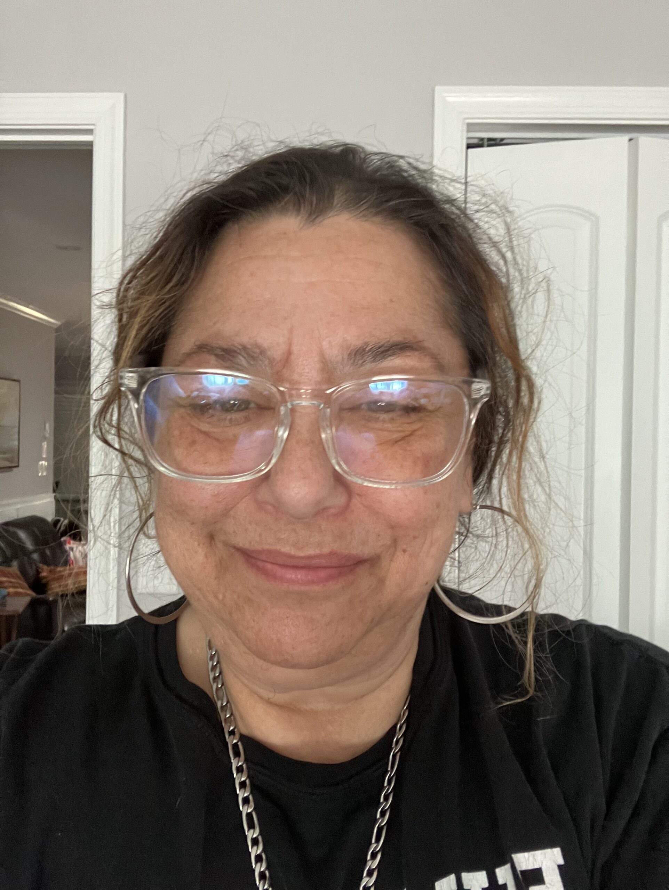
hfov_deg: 44.2
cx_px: 334
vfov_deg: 56.8
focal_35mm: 32
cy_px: 445
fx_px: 824
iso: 320
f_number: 2.2
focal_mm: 2.87
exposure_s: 1/41
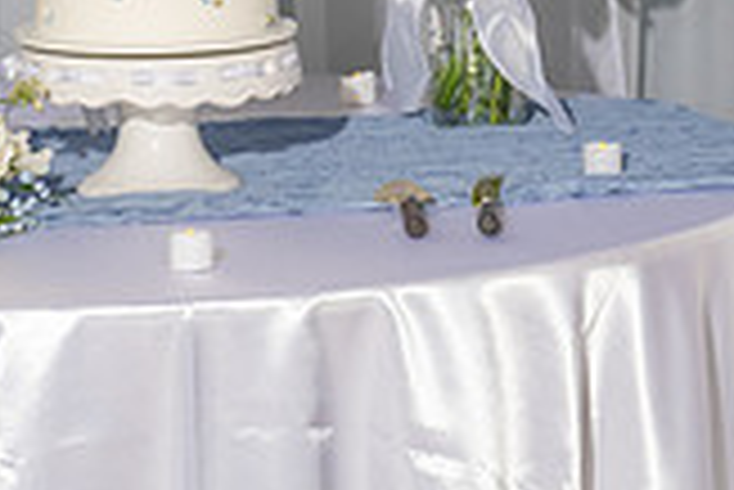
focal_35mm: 201
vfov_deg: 6.8
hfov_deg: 10.1
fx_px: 4102
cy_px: -212
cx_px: 789
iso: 640
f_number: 8
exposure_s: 1/160
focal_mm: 43
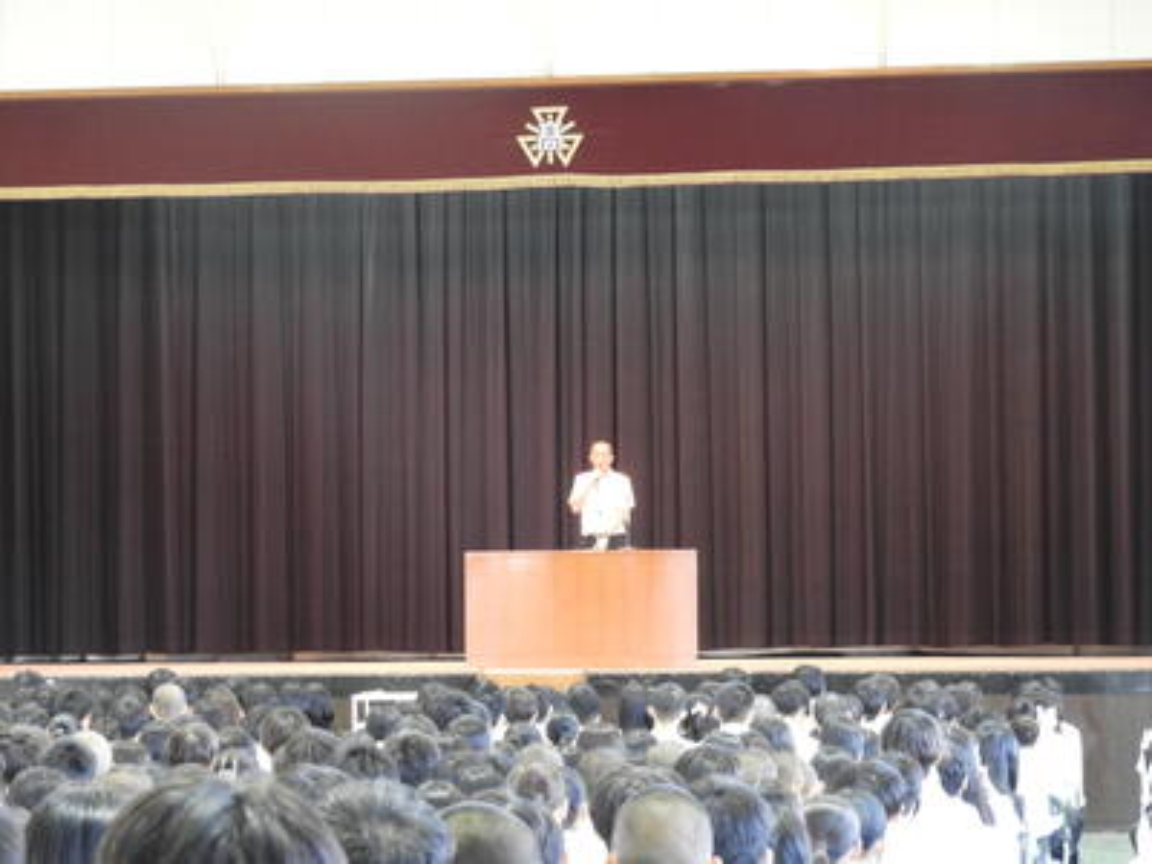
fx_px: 4160
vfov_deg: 11.9
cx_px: 576
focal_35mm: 125
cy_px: 432
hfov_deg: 15.8
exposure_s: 1/13
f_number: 5
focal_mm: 22.4
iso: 800
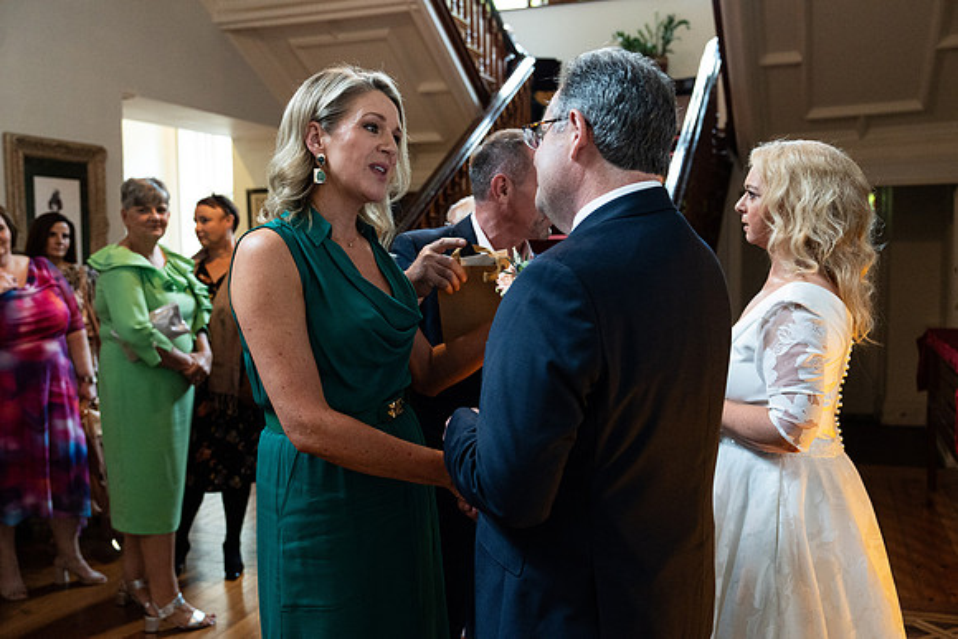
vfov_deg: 38.9
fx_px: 905
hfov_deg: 55.8
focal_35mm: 34
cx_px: 479
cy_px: 320
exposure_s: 1/200
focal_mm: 34
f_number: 3.5
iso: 5000
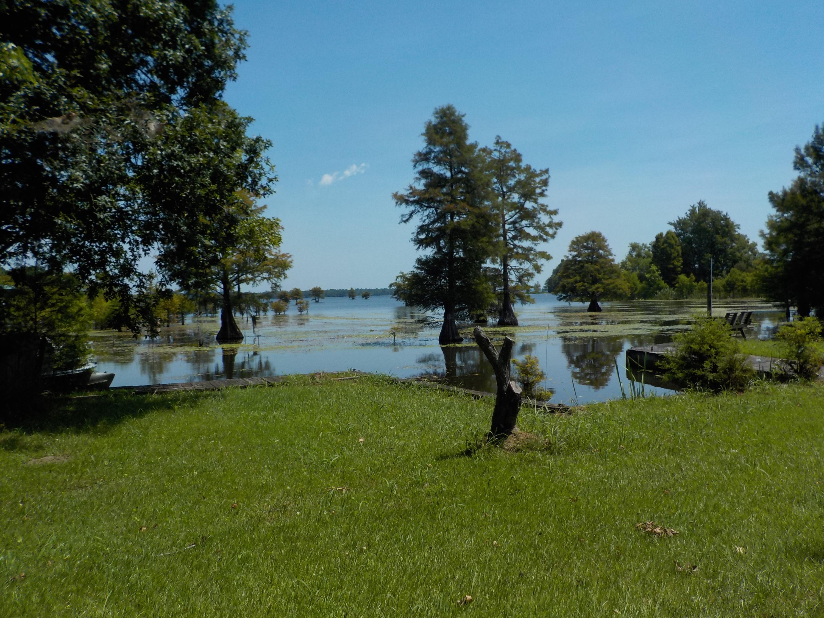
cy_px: 309
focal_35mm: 30
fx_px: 714
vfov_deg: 46.8
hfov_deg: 60.0
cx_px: 412
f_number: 3.3
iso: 125
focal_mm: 4.1
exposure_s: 1/1600
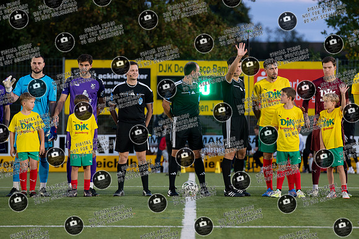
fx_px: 2687
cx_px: 194
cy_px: 91
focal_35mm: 269
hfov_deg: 7.6
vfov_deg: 5.1
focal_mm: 185
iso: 3200
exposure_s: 1/400
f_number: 3.5
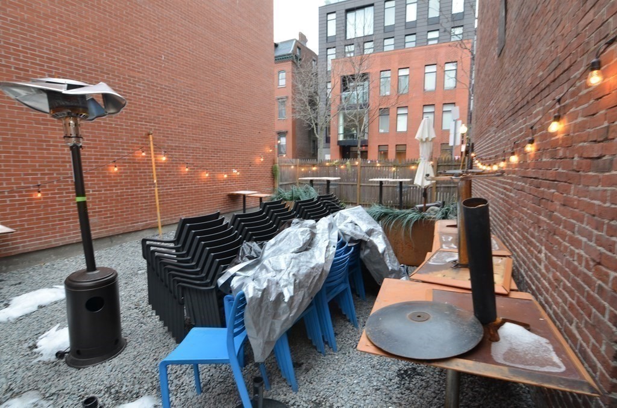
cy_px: 204
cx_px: 308
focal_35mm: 16
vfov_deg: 71.8
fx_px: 282
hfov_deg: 95.1
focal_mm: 11
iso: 400
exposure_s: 1/3
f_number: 10
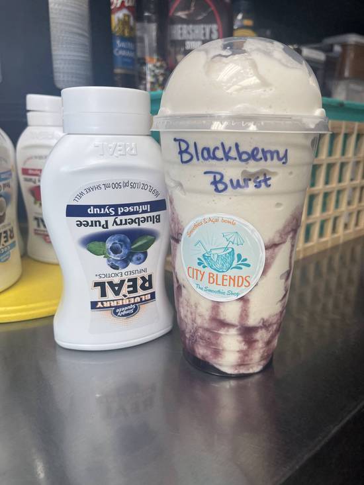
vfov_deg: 69.4
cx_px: 182
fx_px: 350
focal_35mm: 25
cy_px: 242
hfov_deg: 54.9
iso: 80
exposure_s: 1/120
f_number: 1.6
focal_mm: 5.1
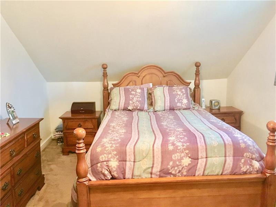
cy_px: 104
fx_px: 231
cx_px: 138
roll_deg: +1.4
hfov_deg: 61.7
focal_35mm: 29
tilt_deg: -11.7
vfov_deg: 48.2
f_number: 2.2
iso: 250
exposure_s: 1/15
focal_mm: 4.15
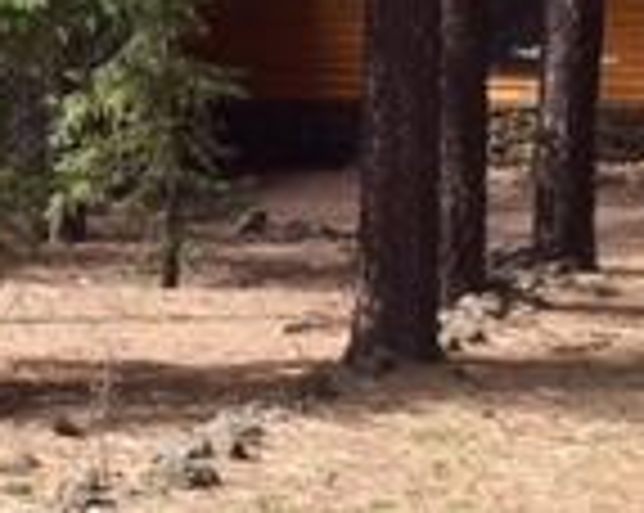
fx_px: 2417
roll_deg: +1.2
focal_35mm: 127
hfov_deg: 14.1
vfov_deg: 12.1
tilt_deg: -4.4
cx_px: -347
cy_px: 171
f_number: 2.2
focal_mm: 4.15
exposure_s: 1/482
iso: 32
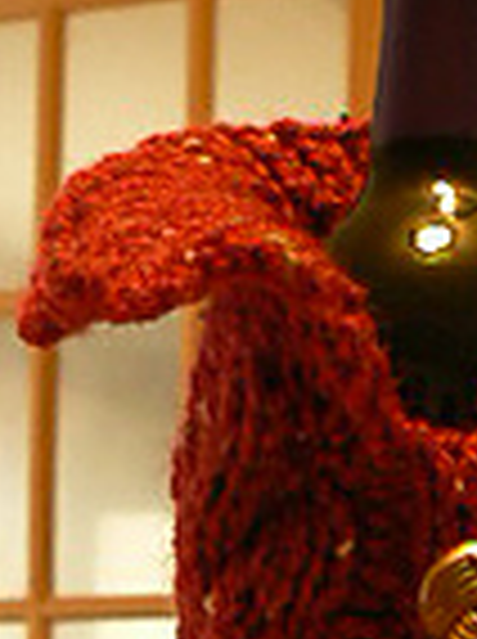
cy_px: 716
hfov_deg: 11.4
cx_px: 542
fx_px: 2340
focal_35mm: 127
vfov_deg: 15.1
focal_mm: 6
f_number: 2.8
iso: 80
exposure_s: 1/5
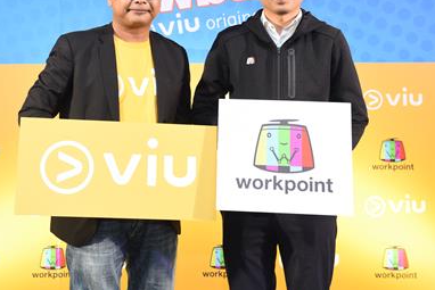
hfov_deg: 30.3
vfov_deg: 20.5
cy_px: 77
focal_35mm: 66
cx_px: 154
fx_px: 798
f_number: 4
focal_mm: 42
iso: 800
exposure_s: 1/200
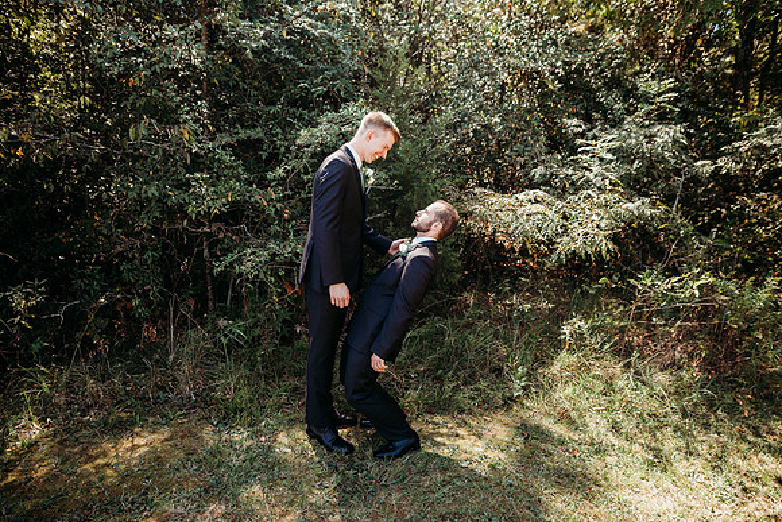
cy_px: 261
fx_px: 521
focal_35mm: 24
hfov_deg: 73.7
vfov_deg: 53.2
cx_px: 391
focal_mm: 24
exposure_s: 1/400
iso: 125
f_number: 2.8
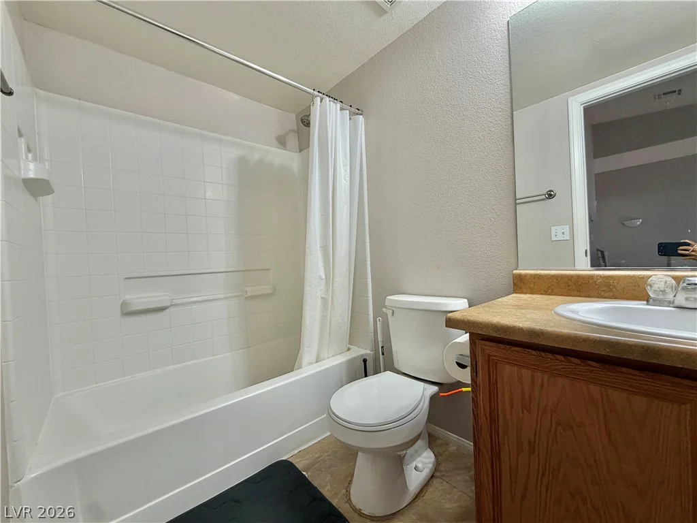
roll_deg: +2.6
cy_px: 262
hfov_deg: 102.1
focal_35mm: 14
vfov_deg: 85.7
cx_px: 348
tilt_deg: -1.5
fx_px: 282
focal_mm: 2.22
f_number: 2.2
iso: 160
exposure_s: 1/120
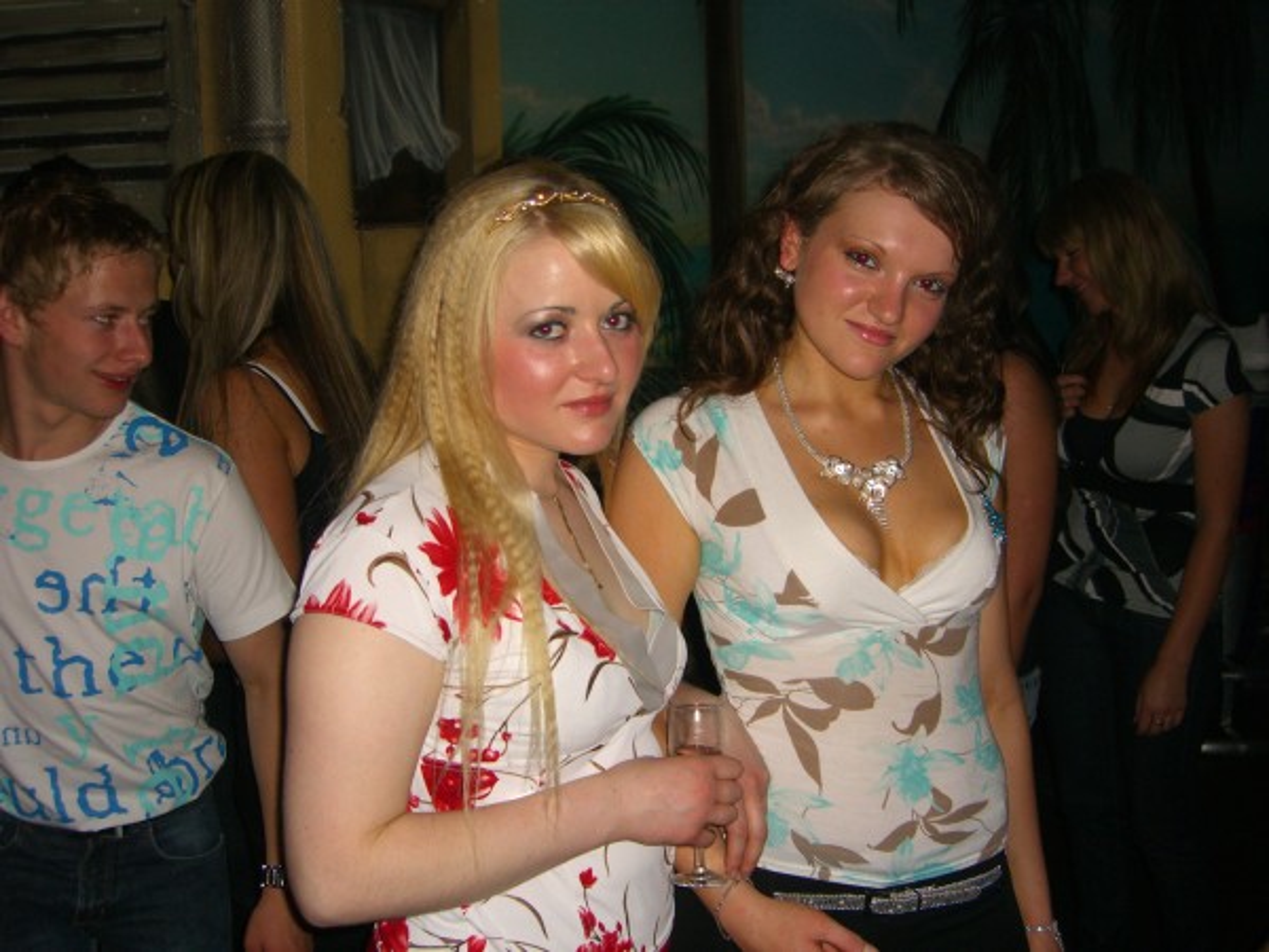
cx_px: 634
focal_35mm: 38
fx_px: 1393
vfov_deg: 37.7
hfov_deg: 49.0
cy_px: 476
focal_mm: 7.9
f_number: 2.8
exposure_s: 1/60
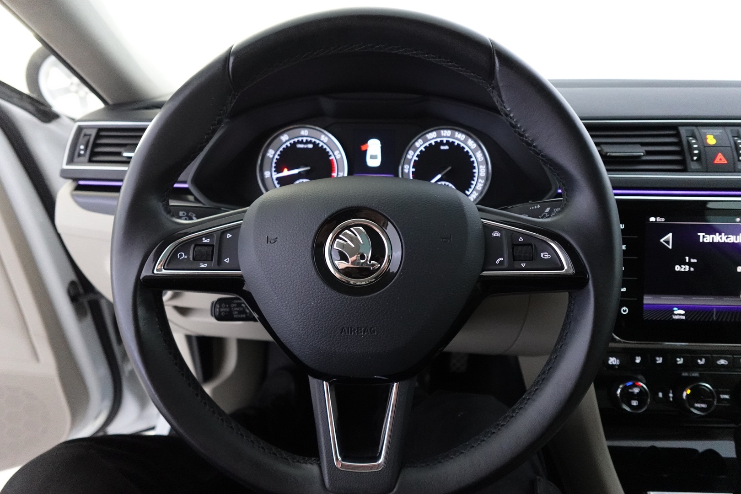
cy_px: 247
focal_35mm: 20
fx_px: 412
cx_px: 370
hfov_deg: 84.0
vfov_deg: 61.9
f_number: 2
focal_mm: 7.6
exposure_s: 1/80
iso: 2000
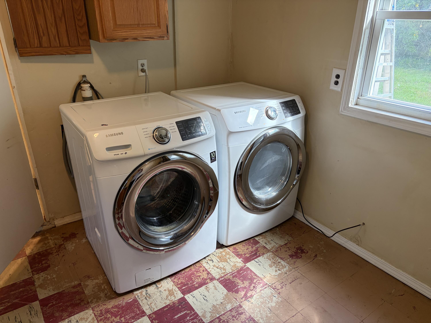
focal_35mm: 26
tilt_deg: -24.0
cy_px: 162
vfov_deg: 53.1
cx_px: 216
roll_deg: -0.6
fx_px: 324
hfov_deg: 67.3
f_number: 1.6
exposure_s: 1/60
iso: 160
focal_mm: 5.96
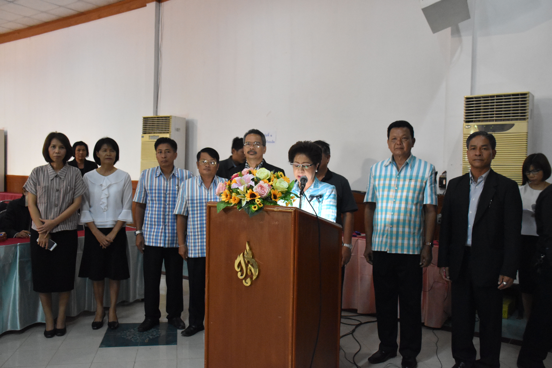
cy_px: 184
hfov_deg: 57.2
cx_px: 276
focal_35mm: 33
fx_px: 506
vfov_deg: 40.0
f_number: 3.5
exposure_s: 1/60
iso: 4500
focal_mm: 22
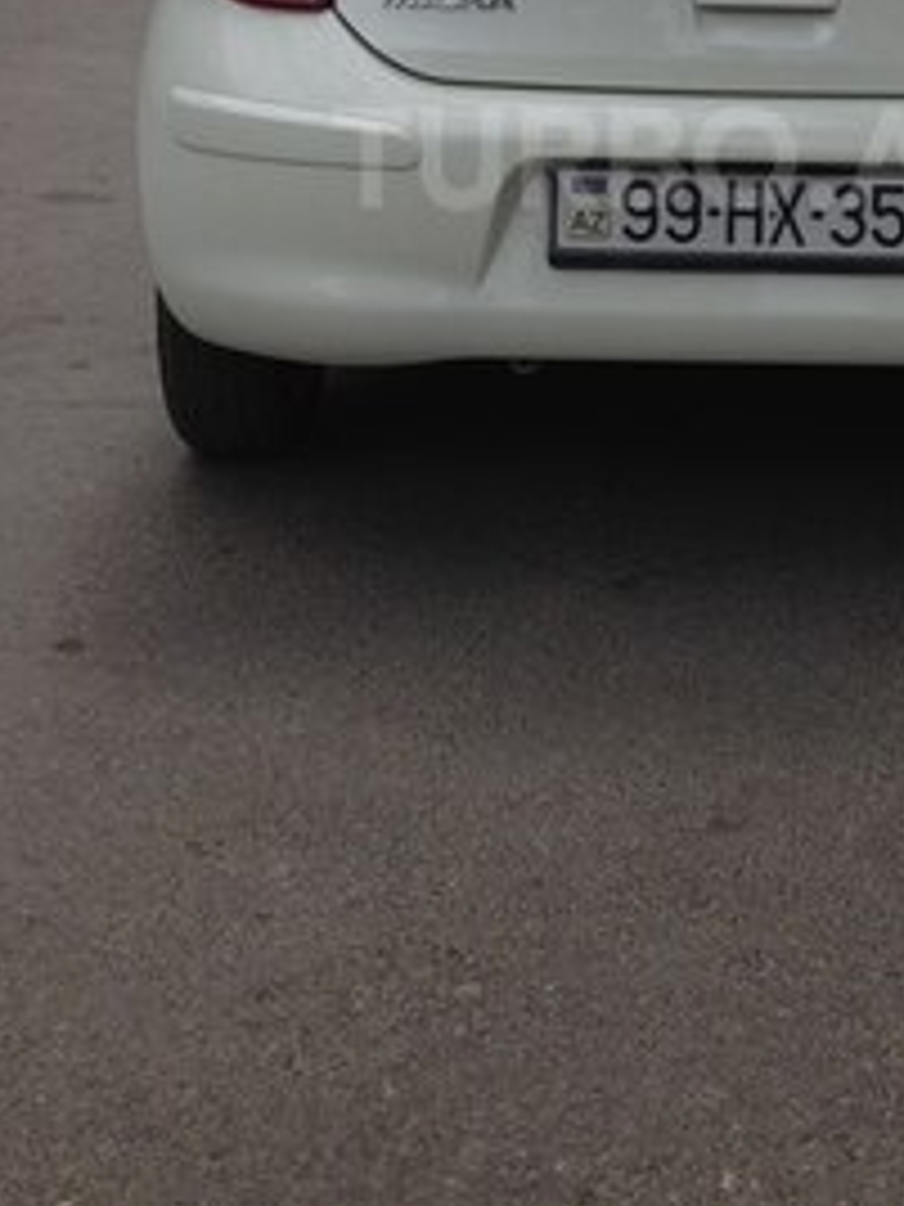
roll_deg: -2.4
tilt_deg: -10.0
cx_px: 679
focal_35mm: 61
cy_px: 158
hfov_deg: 23.8
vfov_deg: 30.5
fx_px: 2124
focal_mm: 4.12
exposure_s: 1/1595
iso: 50
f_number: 2.4
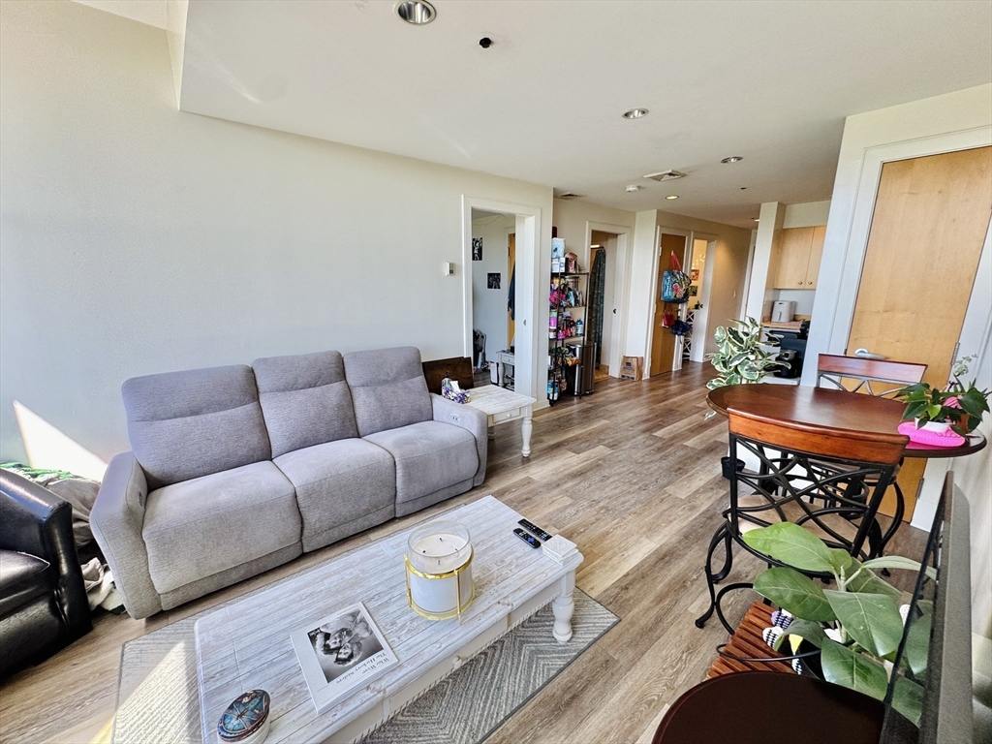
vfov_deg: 85.7
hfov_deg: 102.1
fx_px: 401
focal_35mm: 14
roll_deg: -0.1
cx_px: 496
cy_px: 372
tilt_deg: -12.5
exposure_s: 1/99
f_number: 2.2
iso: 80
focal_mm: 2.22
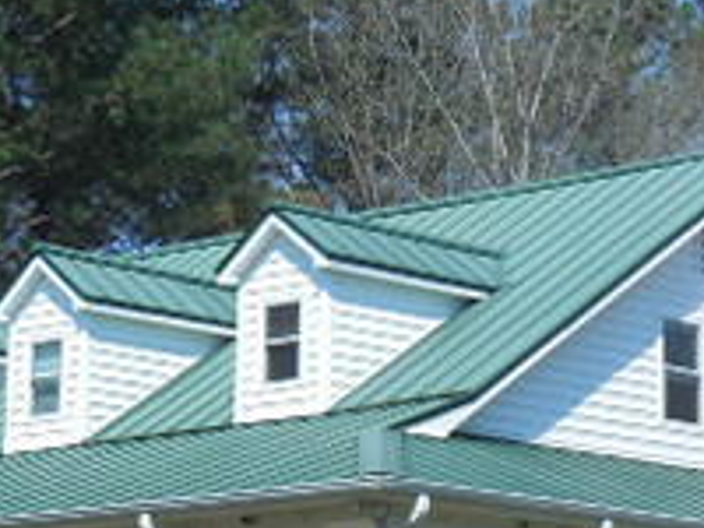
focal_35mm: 170
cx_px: 387
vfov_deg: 8.7
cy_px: 546
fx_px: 3457
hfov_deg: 11.6
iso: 125
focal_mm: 9.4
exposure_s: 1/1250
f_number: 4
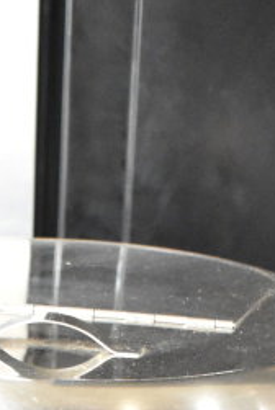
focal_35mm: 131
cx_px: 64
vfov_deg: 14.4
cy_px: 640
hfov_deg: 10.5
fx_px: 1497
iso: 6400
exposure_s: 1/160
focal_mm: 24
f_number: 6.3
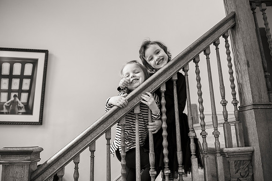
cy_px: 91
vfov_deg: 47.5
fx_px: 206
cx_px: 132
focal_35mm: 27
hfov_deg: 66.8
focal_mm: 26
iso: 1000
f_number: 2.8
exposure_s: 1/60
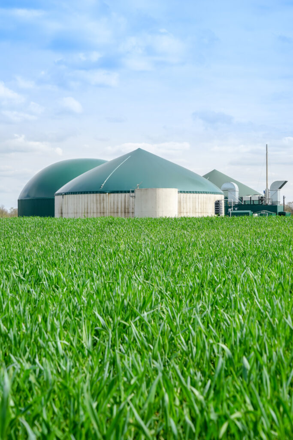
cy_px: 220
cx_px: 146
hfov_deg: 20.0
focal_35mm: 68
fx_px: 830
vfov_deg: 29.7
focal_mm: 68
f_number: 11
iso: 100
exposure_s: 1/160
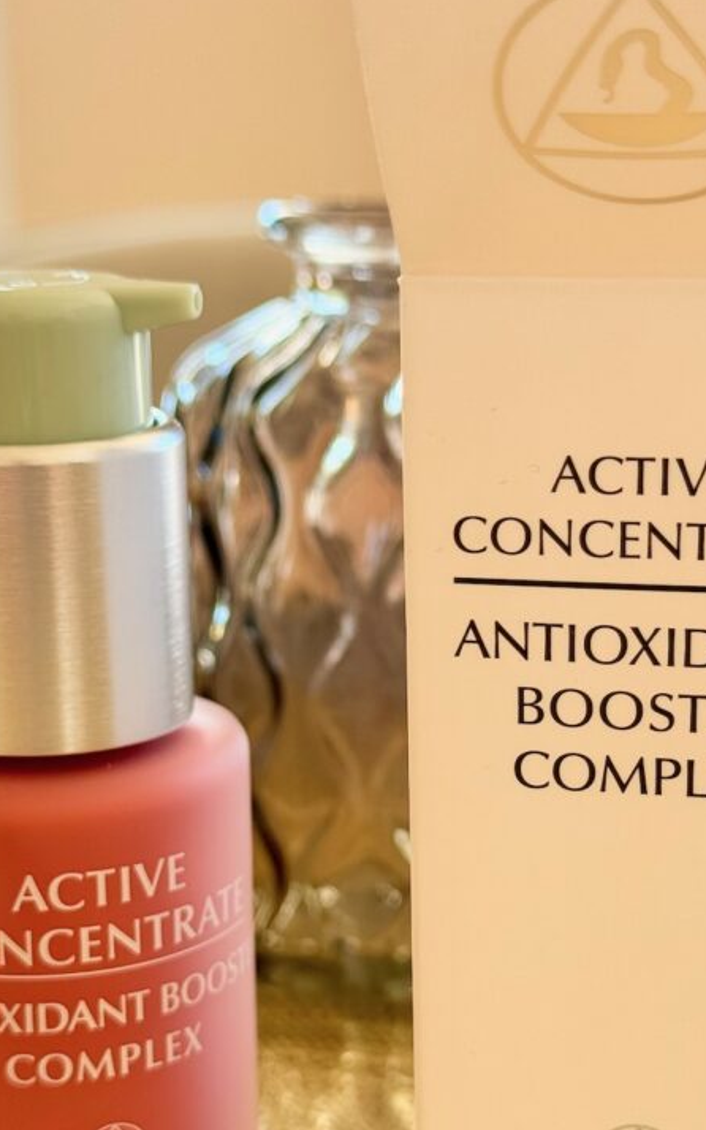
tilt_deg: -13.3
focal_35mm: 73
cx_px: 388
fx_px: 2248
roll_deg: +0.8
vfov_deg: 28.2
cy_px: 649
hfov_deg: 17.8
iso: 64
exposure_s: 1/173
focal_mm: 6.76
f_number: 1.78
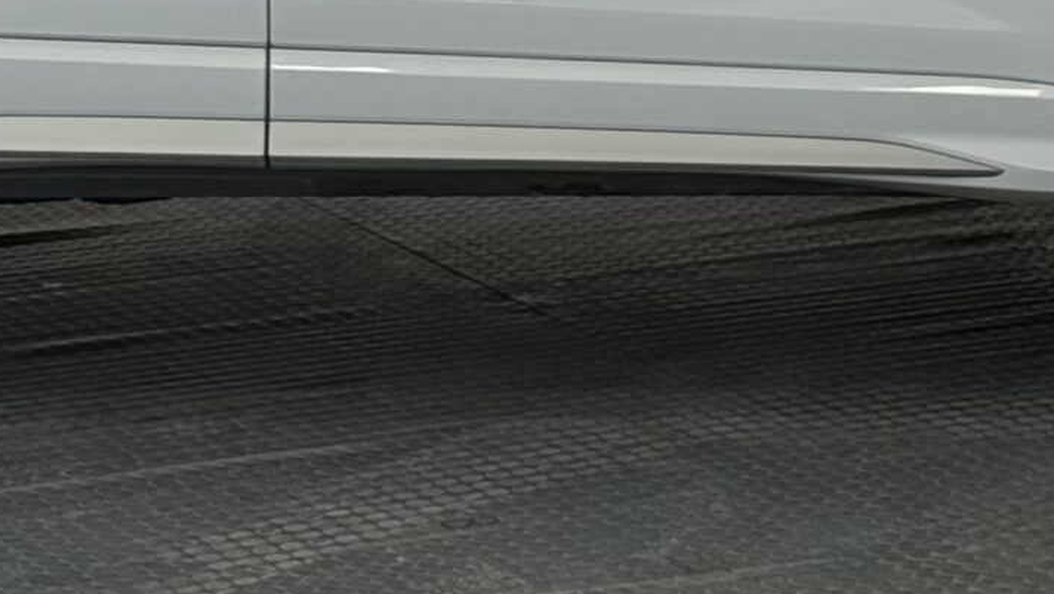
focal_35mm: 188
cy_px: -467
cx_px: 429
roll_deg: +0.1
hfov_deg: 11.4
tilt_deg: -3.7
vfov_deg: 6.3
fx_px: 5256
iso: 80
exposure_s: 1/229
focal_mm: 6.76
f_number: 1.78
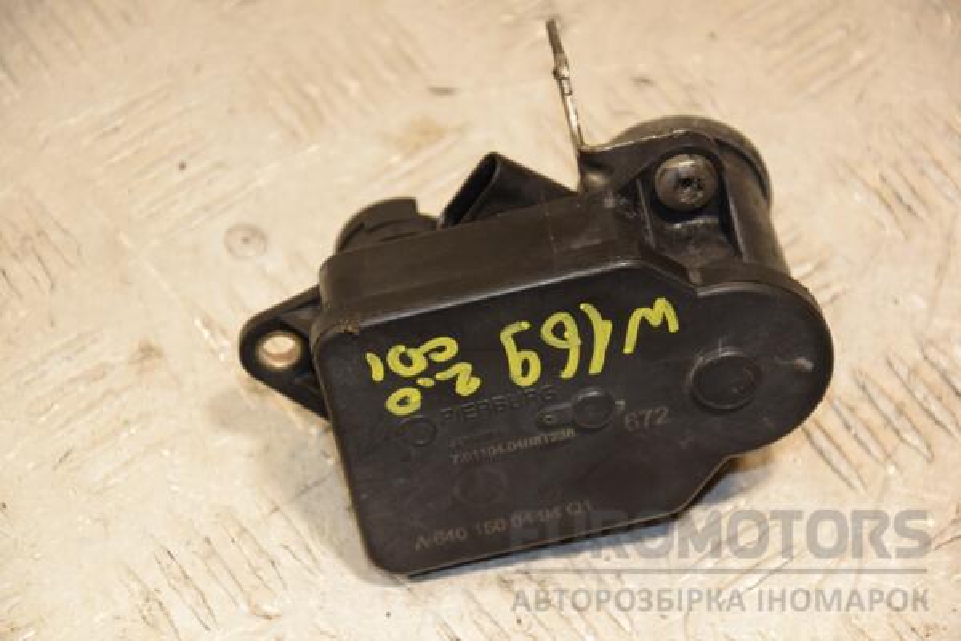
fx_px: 3924
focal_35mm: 147
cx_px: 480
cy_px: 320
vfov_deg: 9.3
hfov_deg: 14.0
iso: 800
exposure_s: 1/160
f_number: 5.6
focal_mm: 98
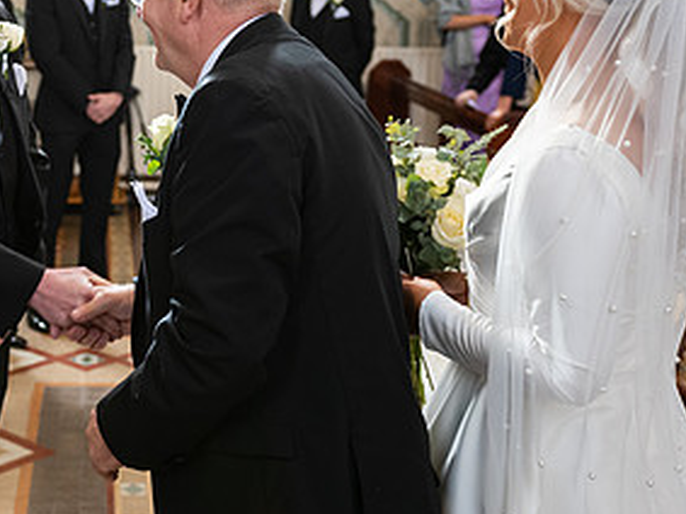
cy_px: 161
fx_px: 1248
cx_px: 97
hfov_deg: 29.7
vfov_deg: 23.1
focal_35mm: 63
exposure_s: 1/160
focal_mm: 32
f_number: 3.5
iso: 800
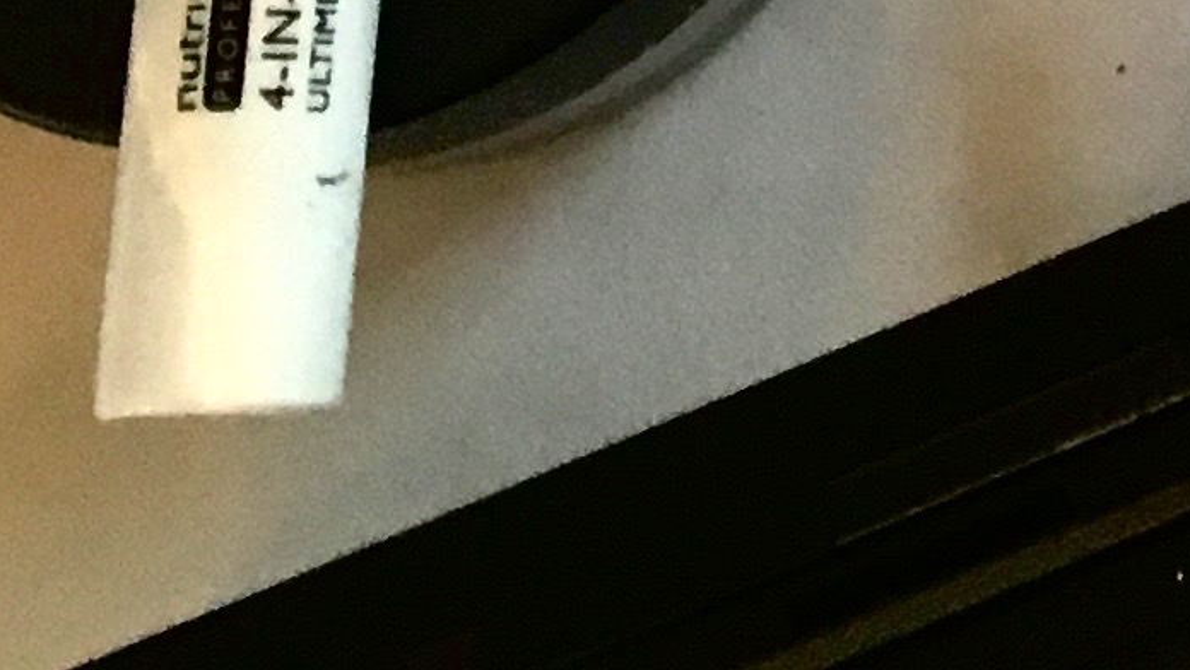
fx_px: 5776
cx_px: 2240
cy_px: -1531
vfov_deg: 6.0
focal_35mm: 183
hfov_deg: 10.9
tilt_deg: -70.5
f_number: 2.2
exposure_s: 1/33
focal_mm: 4.15
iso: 125
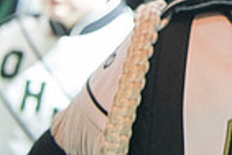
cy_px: -80
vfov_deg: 9.5
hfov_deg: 13.6
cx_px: 377
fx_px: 902
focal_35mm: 140
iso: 4000
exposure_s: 1/100
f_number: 2.8
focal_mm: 34
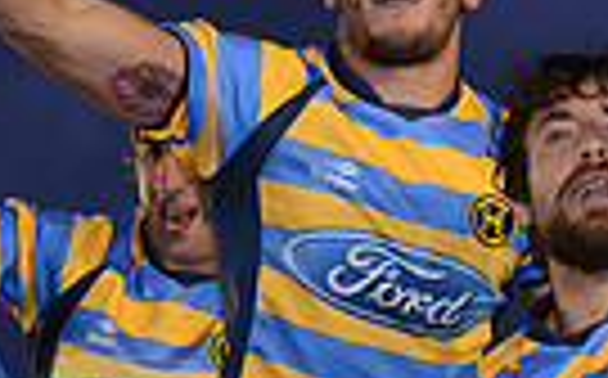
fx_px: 3773
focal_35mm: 228
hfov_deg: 9.2
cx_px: 414
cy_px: 488
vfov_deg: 5.7
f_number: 2.8
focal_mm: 52
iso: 500
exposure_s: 1/160
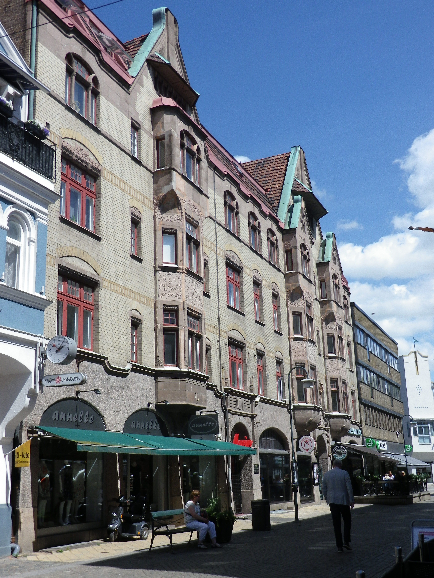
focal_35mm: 39
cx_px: 217
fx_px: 652
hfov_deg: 36.8
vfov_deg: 47.9
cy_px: 289
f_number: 4
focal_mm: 7
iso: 80
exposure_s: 1/800
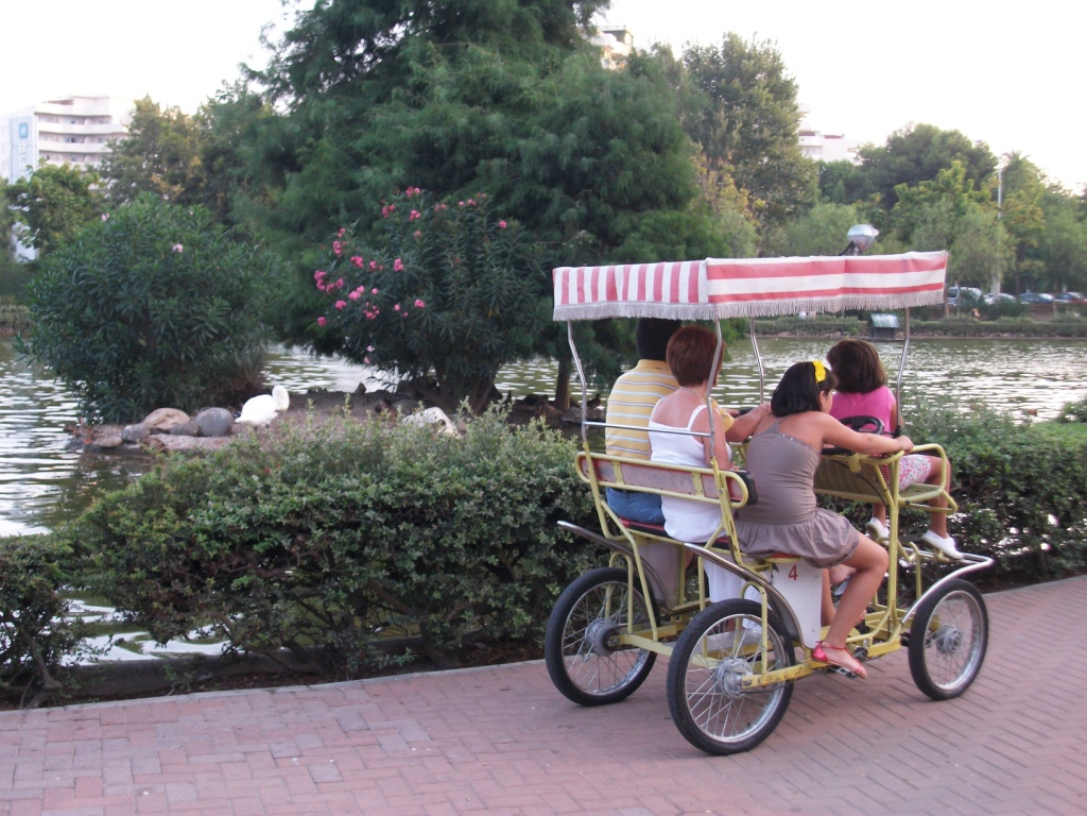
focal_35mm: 49
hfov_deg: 38.9
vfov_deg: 29.7
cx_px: 544
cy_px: 408
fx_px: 1539
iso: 139
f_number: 3.6
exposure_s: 1/63.2
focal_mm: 8.8
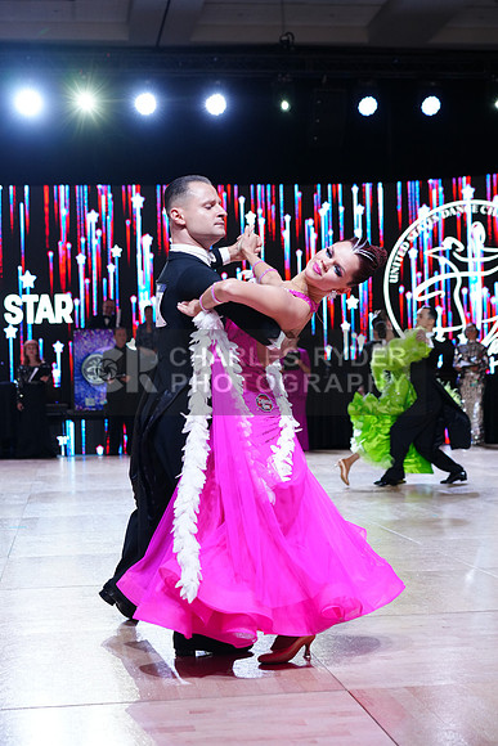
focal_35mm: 59
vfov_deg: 33.9
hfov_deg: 23.0
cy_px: 373
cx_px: 249
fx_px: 1223
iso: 1250
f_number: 4
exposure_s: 1/500
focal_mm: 59
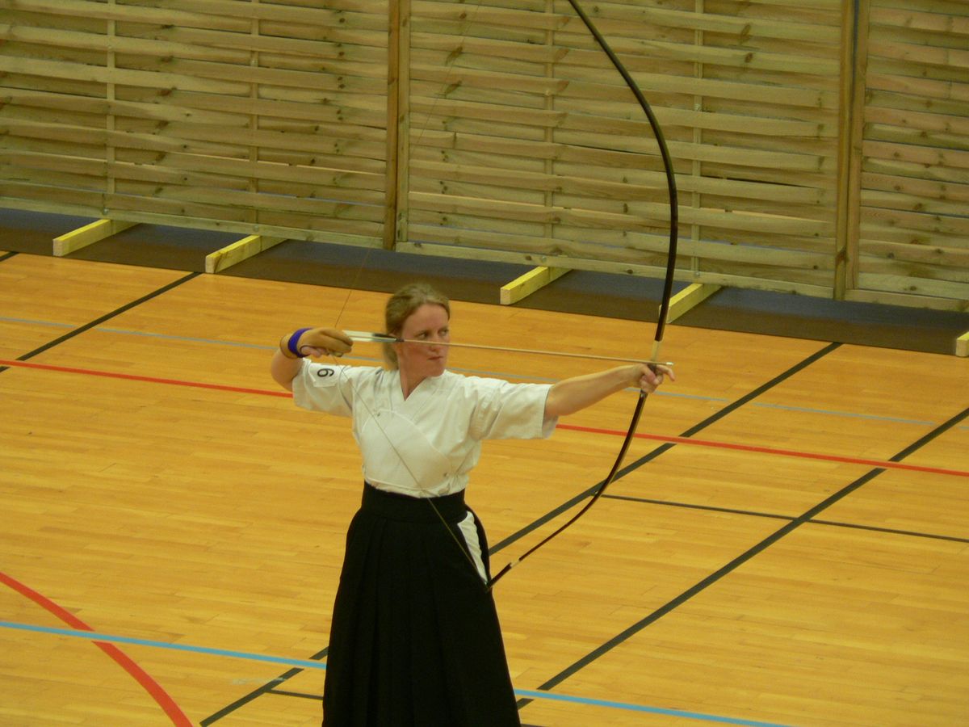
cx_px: 484
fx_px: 7894
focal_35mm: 282
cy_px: 364
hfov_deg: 7.0
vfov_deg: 5.3
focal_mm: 47
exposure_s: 1/30
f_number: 3.3
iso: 150
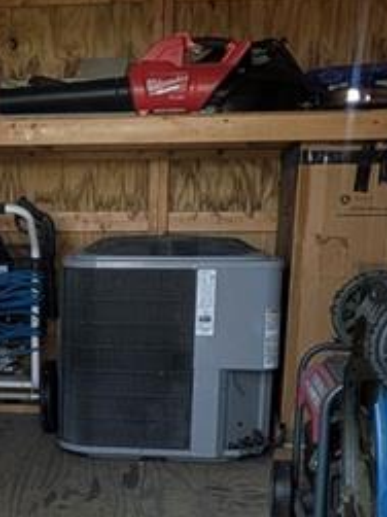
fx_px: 1000
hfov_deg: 21.1
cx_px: -13
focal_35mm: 67
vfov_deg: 28.4
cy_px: 404
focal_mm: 1.83
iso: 64
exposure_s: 1/120
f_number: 2.2
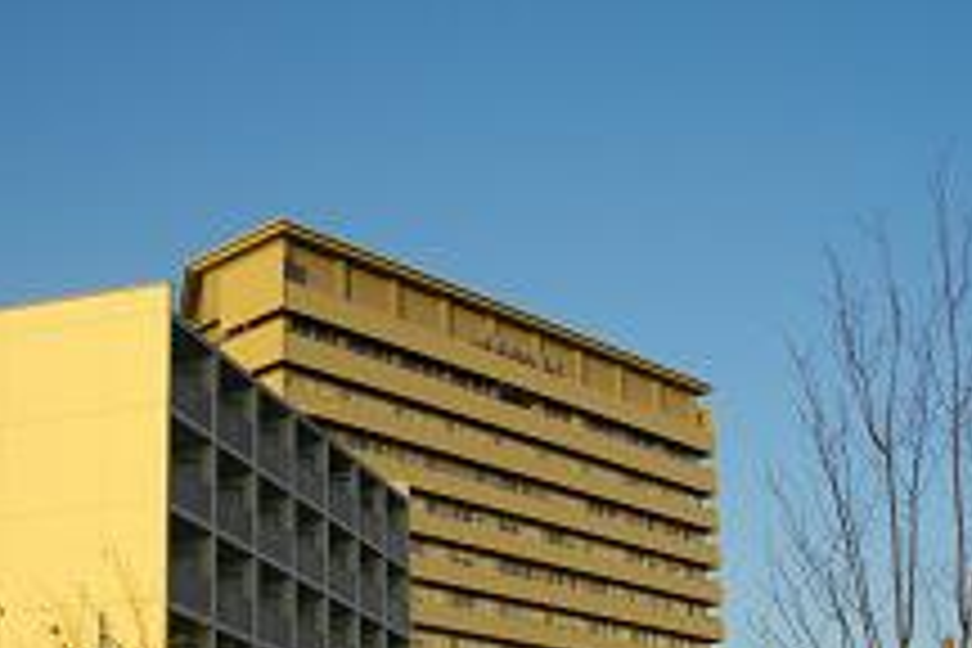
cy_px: 648
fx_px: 1620
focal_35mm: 60
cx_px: 434
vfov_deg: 21.8
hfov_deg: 33.4
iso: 100
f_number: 5.5
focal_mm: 5.7
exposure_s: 1/200
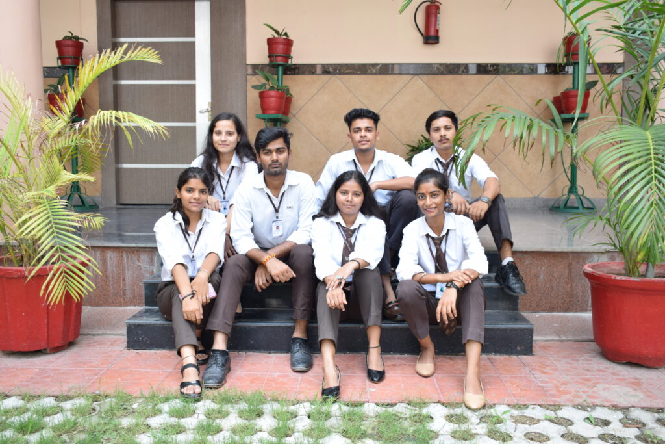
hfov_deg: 55.1
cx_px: 332
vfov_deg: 38.4
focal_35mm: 34
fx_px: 637
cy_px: 222
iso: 160
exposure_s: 1/100
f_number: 5
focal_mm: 23
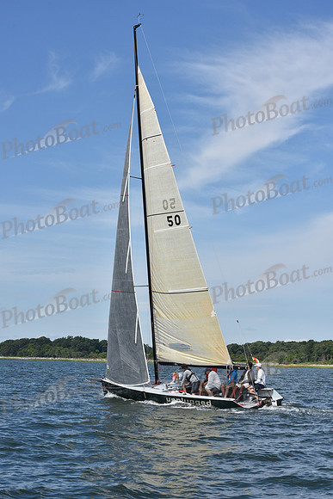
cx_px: 166
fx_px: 971
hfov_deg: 19.5
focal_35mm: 70
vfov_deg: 28.8
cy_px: 250
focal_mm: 70
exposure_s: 1/1000
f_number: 10
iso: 320
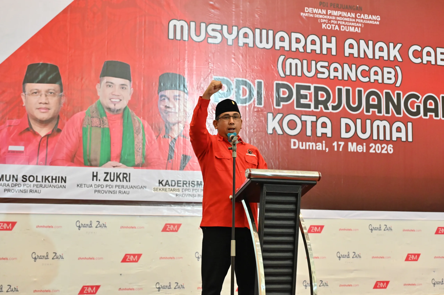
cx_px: 222
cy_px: 148
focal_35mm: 57
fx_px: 702
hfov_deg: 35.1
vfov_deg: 23.7
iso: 5000
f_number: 4
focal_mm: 57
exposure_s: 1/125
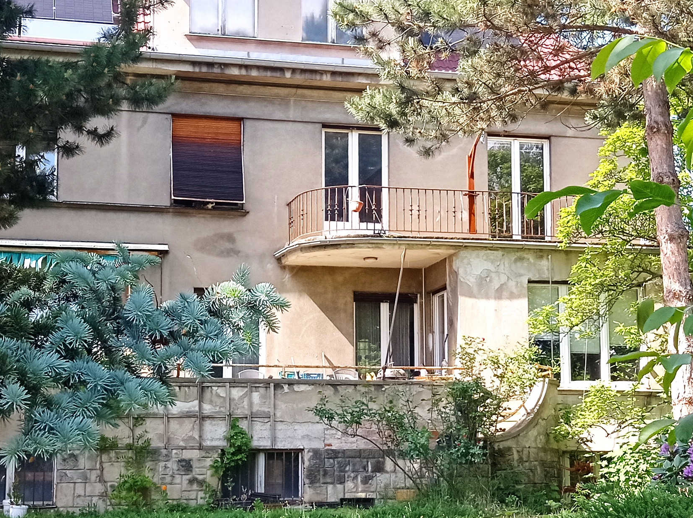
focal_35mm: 68
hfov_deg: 28.6
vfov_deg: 21.6
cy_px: 306
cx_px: 336
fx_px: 1360
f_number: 1.79
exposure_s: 1/652
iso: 105
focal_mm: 4.74
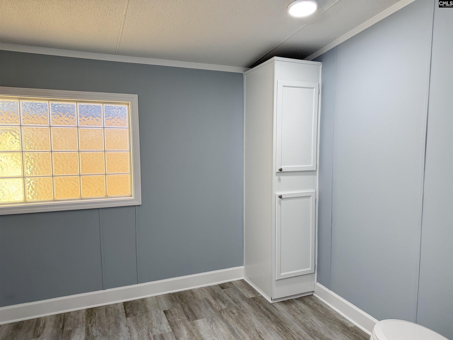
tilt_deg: -5.4
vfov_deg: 56.8
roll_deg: +0.5
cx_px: 226
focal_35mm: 24
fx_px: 314
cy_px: 170
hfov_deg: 71.6
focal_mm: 6.76
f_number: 1.78
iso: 200
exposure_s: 1/130
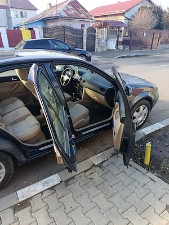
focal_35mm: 24
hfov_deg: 56.8
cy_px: 112
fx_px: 156
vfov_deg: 71.6
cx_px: 84
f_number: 1.75
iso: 282
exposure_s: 1/100
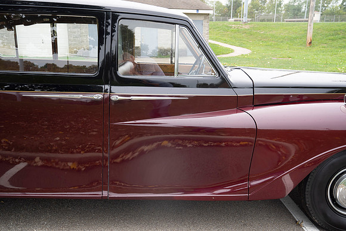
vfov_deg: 36.9
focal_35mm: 36
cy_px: 116
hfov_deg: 53.1
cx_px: 173
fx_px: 346
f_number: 5.6
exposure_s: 1/100
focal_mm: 36
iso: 200
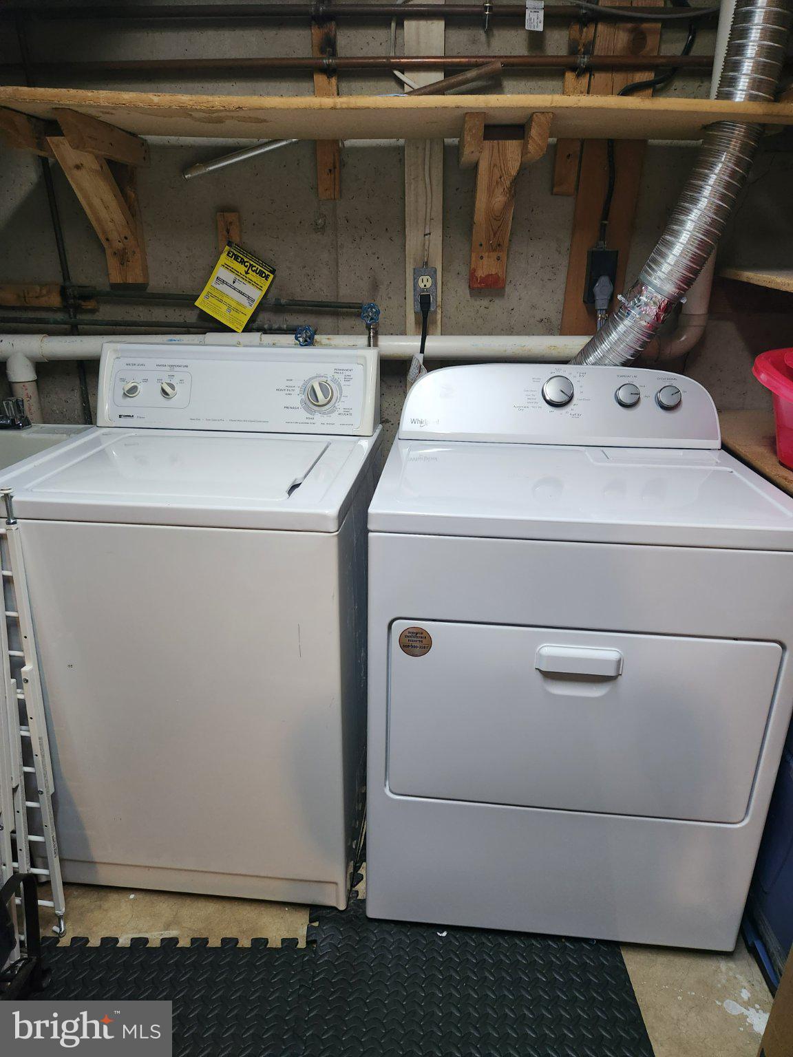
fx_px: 703
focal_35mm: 23
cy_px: 528
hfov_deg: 58.9
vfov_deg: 73.9
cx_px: 396
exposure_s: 1/60
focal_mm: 5.4
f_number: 1.8
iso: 500
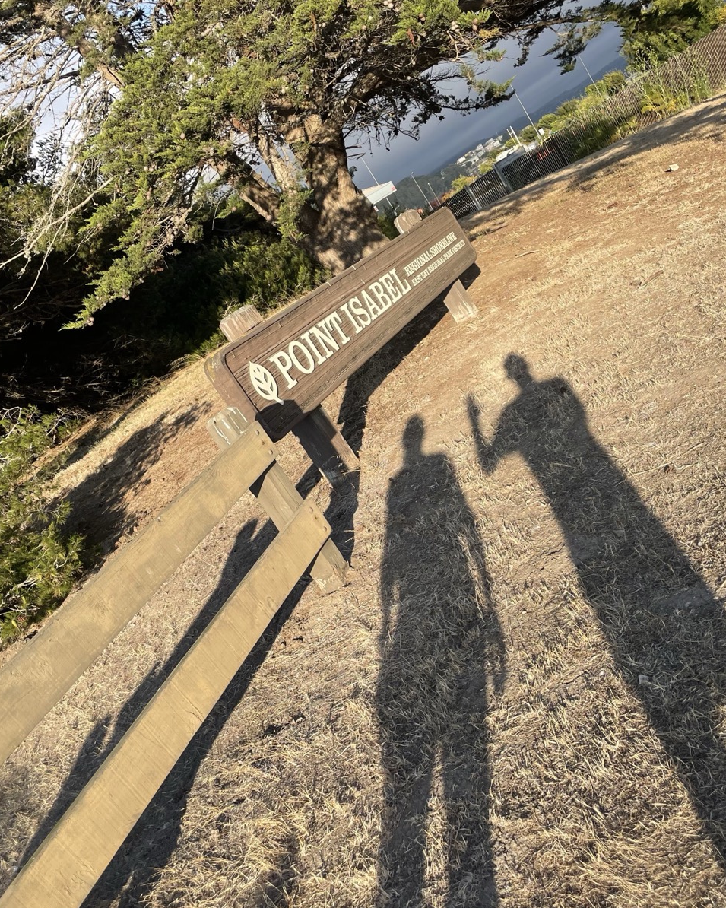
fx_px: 913
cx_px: 422
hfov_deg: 43.2
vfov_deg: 52.8
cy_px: 454
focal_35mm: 34
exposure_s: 1/1159
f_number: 1.6
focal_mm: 4.2
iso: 32
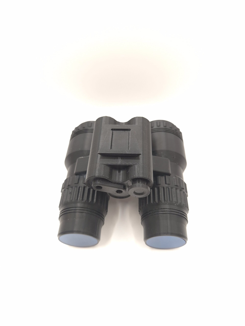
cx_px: 122
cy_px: 163
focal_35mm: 23
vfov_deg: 73.9
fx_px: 217
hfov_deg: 58.9
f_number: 1.8
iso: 50
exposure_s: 1/45
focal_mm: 5.4
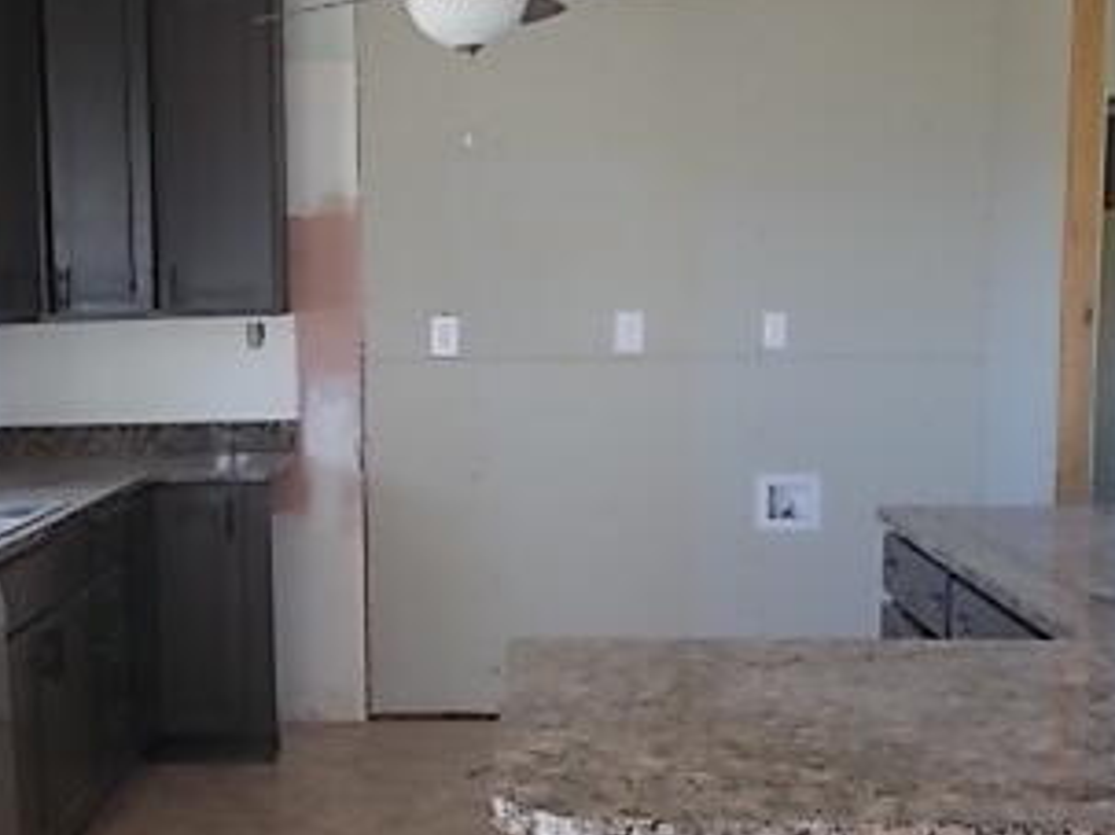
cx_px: 442
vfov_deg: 26.5
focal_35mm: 55
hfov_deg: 34.8
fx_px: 1771
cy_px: 486
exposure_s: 1/25
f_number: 3.2
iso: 100
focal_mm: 4.6
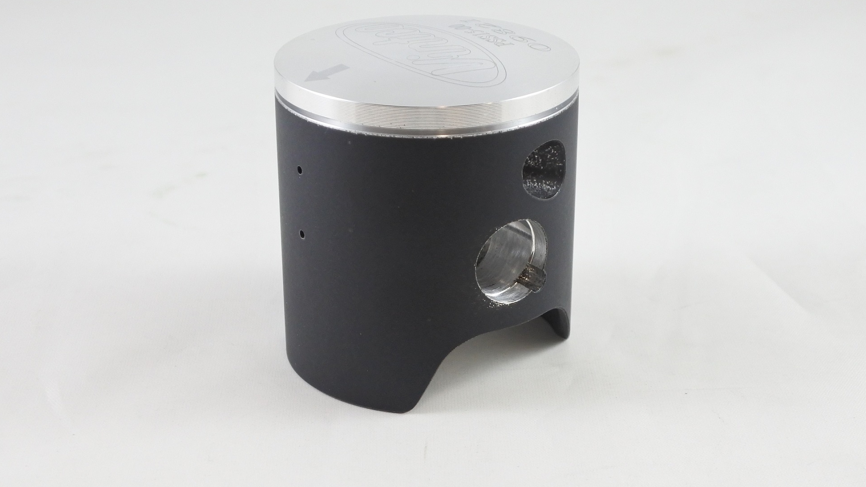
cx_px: 431
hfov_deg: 45.5
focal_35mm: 45
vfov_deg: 26.5
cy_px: 203
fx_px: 1033
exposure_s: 1/125
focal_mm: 15.7
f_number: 4.2
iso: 560
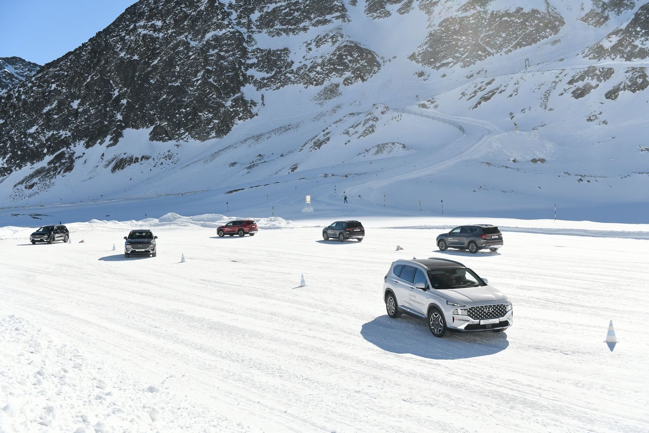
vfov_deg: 38.9
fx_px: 613
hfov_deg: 55.8
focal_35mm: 34
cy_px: 216
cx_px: 324
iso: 160
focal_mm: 34
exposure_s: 1/640
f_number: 5
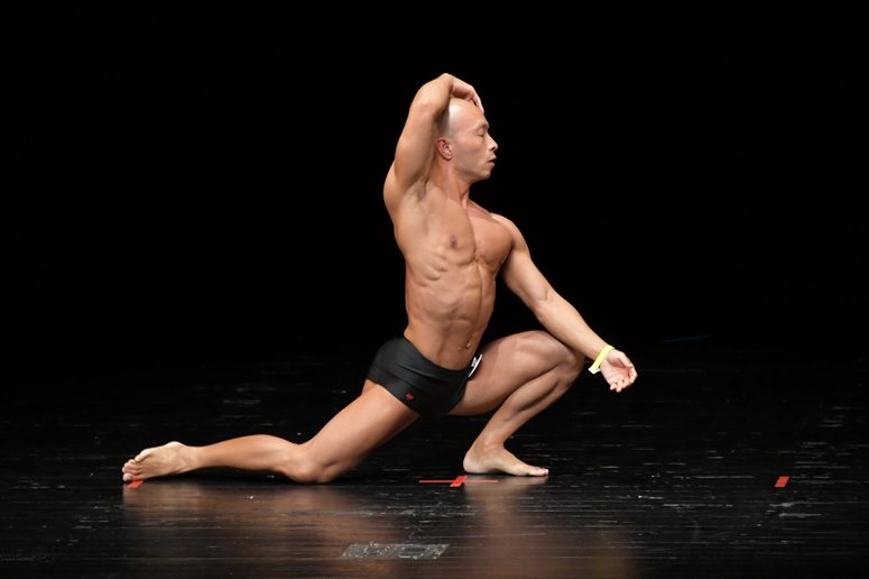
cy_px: 290
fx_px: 9048
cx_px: 434
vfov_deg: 3.7
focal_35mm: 375
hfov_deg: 5.5
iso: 3200
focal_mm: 250
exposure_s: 1/400
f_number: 5.6
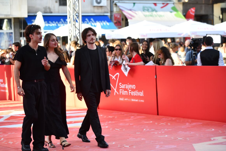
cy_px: 76
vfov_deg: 13.3
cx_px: 111
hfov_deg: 19.8
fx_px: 647
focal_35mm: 103
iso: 500
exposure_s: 1/1000
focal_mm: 100
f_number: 2.8
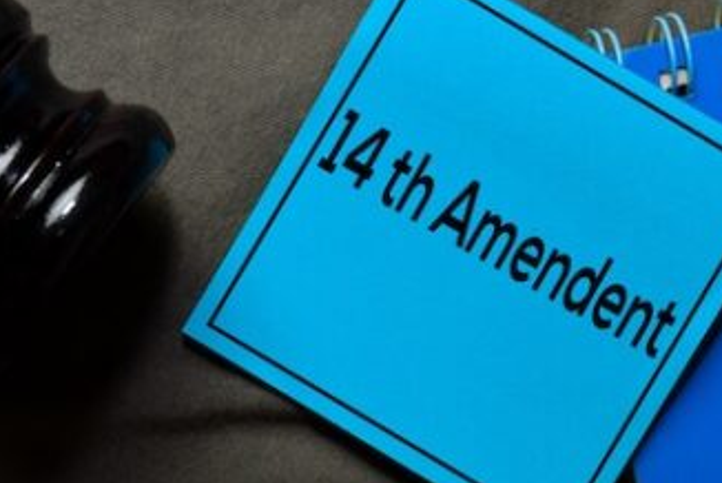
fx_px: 2409
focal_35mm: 120
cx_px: 279
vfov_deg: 11.4
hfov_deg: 17.0
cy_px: 202
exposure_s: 1/25
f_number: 6.3
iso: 400
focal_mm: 34
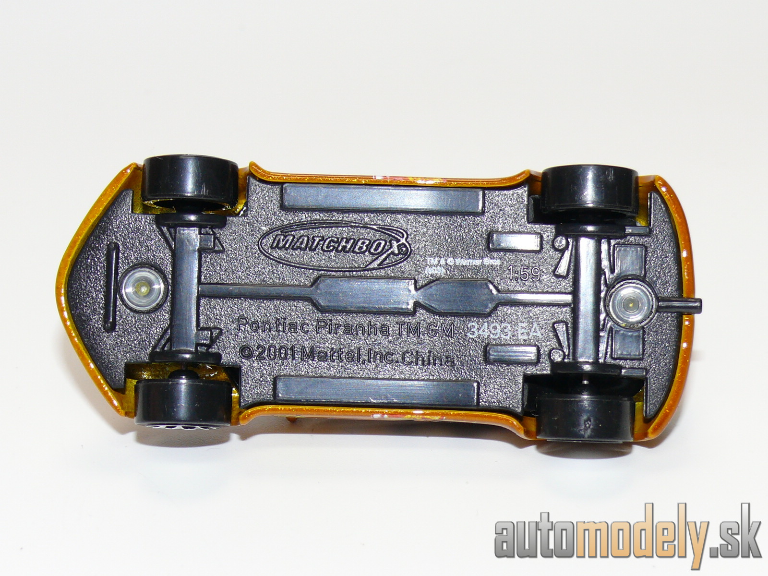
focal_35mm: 102
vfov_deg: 14.5
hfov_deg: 19.3
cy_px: 288
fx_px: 2263
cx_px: 384
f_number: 4
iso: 100
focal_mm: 13.3
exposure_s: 1/30
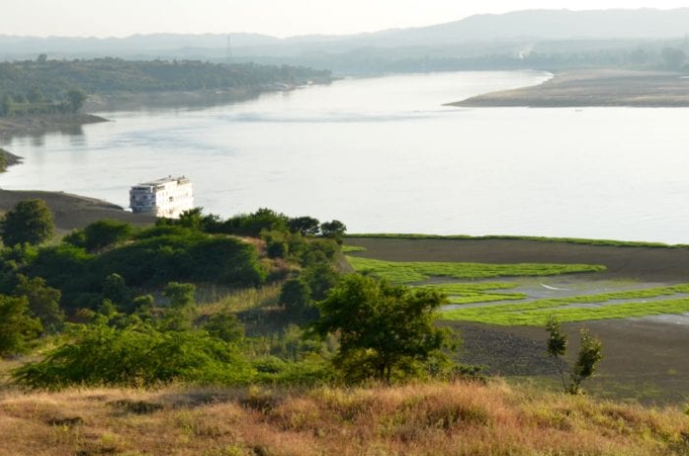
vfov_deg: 14.0
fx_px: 1852
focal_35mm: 97
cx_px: 300
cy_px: 208
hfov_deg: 21.1
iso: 200
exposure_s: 1/320
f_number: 9
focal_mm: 44
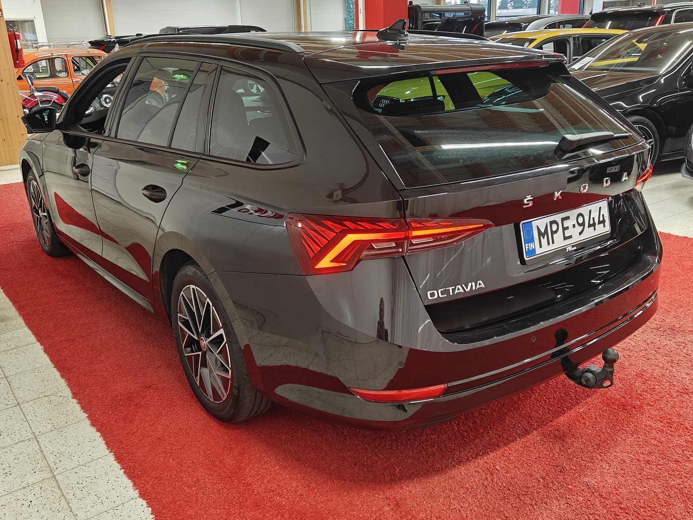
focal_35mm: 32
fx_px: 641
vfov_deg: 44.2
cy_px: 260
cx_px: 346
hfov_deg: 56.8
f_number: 1.8
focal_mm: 5.59
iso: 125
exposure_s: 1/50
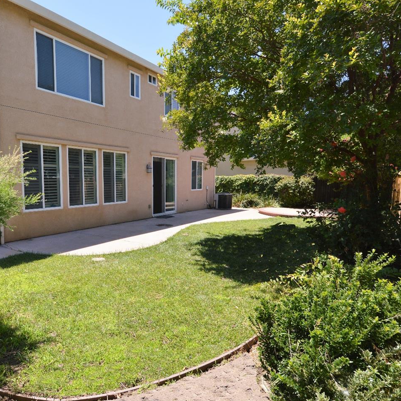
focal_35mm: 20
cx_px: 125
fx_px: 262
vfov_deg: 74.8
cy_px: 205
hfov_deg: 72.0
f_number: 7.1
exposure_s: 1/200
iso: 100
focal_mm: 10
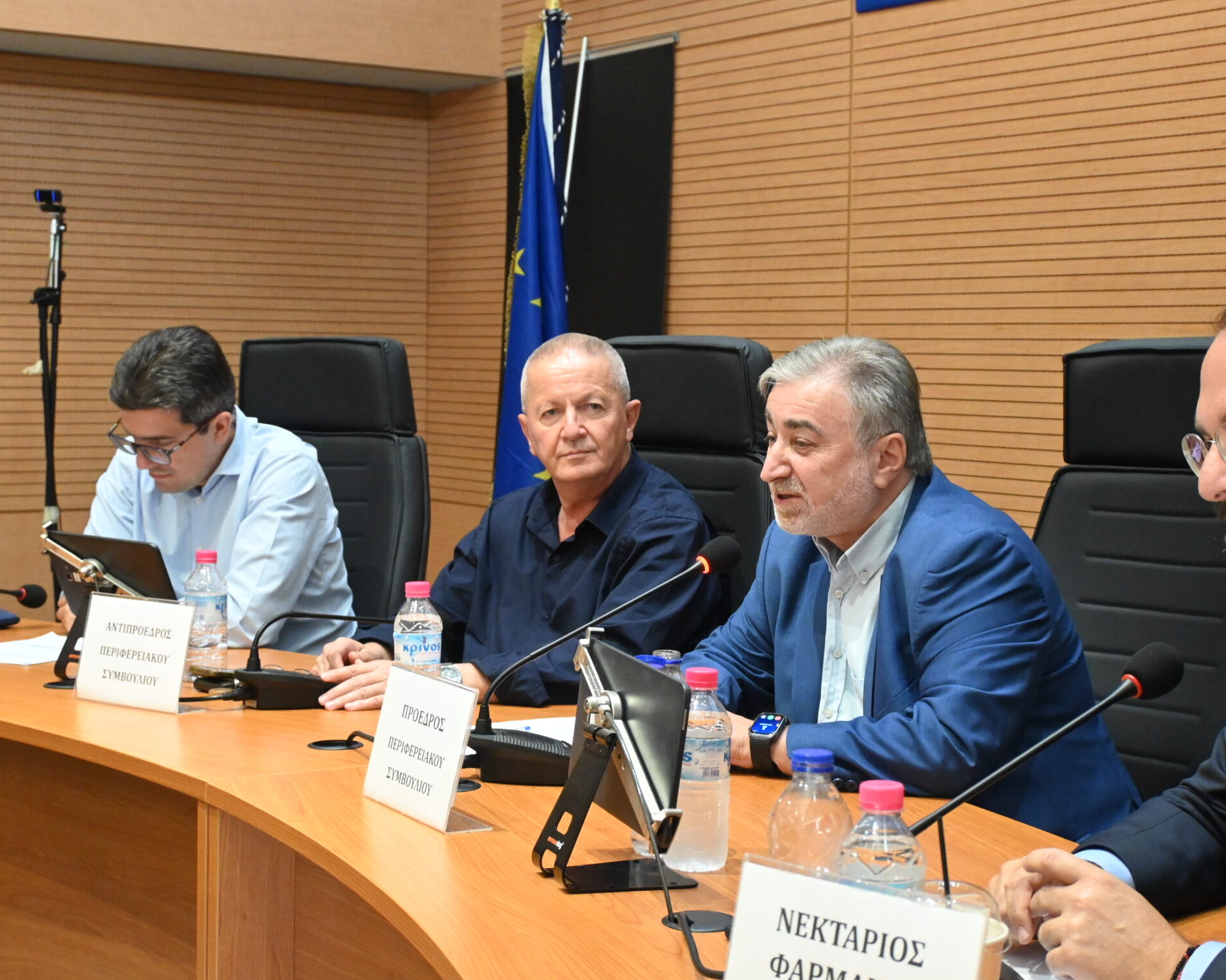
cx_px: 717
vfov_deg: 26.7
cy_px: 516
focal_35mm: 57
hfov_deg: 33.0
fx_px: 2068
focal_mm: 30
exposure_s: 1/60
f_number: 4.8
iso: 4000
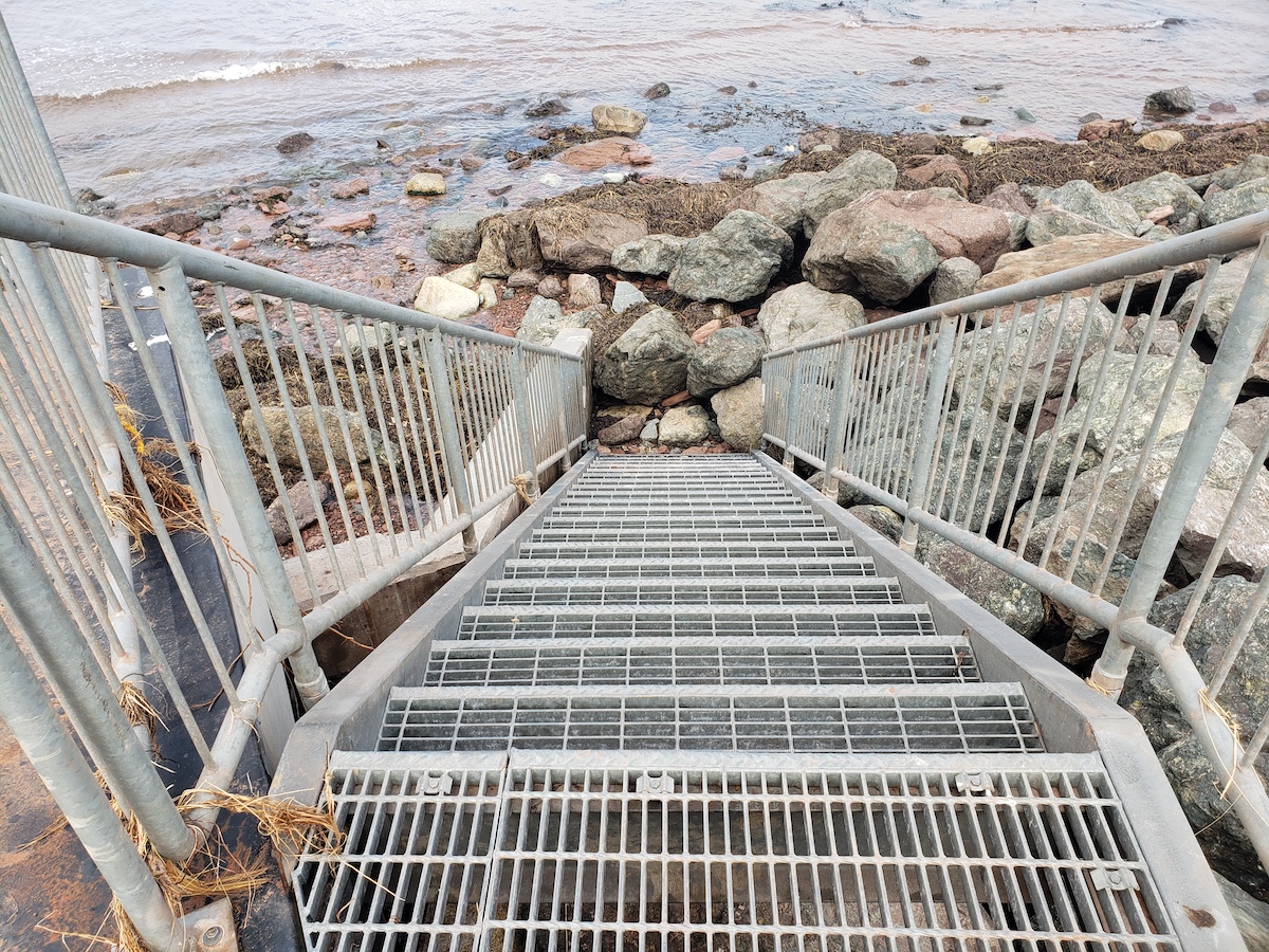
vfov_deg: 53.1
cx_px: 634
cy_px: 476
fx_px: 953
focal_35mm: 26
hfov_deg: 67.3
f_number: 2.4
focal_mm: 4.3
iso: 50
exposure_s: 1/342
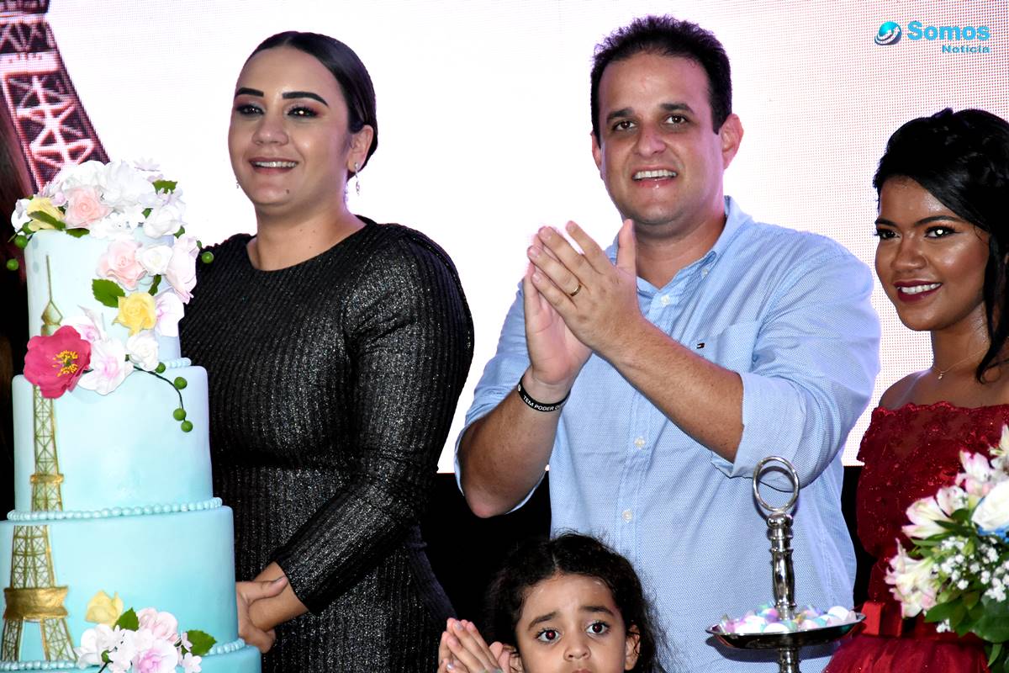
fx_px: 4414
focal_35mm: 158
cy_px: 336
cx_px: 504
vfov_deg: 8.7
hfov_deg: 13.0
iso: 3200
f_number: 5.6
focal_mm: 105
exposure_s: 1/100
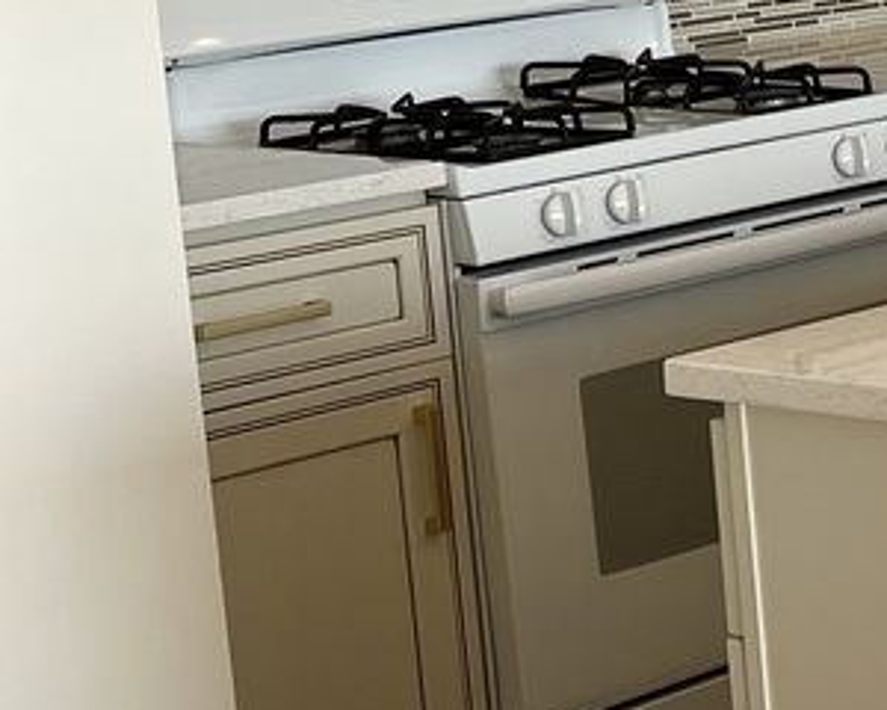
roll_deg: +1.8
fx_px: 3203
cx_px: 1987
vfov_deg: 12.6
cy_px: 98
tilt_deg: -7.8
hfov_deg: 12.9
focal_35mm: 122
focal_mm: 5.7
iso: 50
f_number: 1.5
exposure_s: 1/1361
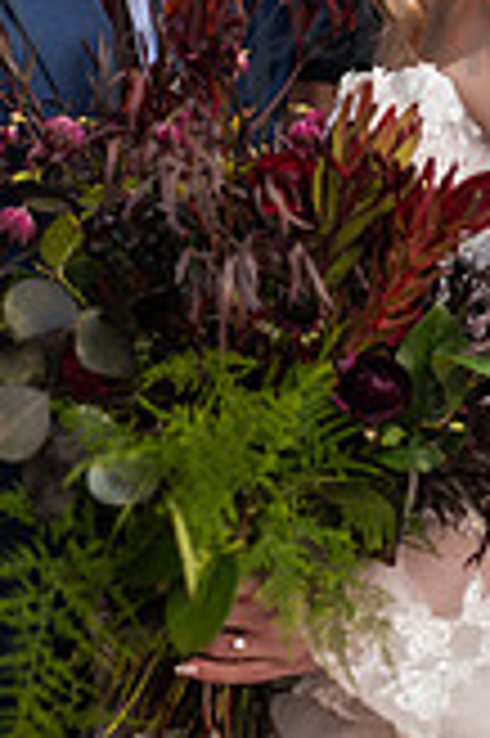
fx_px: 2803
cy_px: 9
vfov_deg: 14.7
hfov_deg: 10.0
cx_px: 312
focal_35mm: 137
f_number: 2.2
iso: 250
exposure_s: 1/200
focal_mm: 50
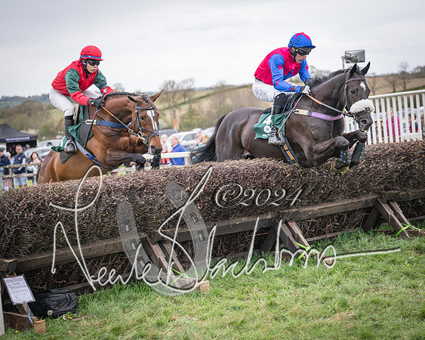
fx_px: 991
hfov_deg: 24.2
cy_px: 170
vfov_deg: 19.4
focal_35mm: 79
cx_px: 214
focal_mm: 70
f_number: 2.8
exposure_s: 1/1600
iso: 800
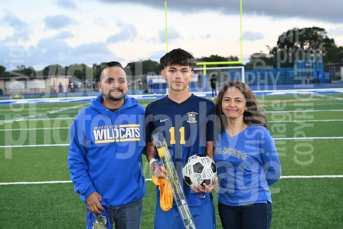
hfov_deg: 39.6
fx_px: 476
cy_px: 114
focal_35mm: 50
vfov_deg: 27.0
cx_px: 172
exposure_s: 1/200
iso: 1000
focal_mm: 50
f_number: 5.6
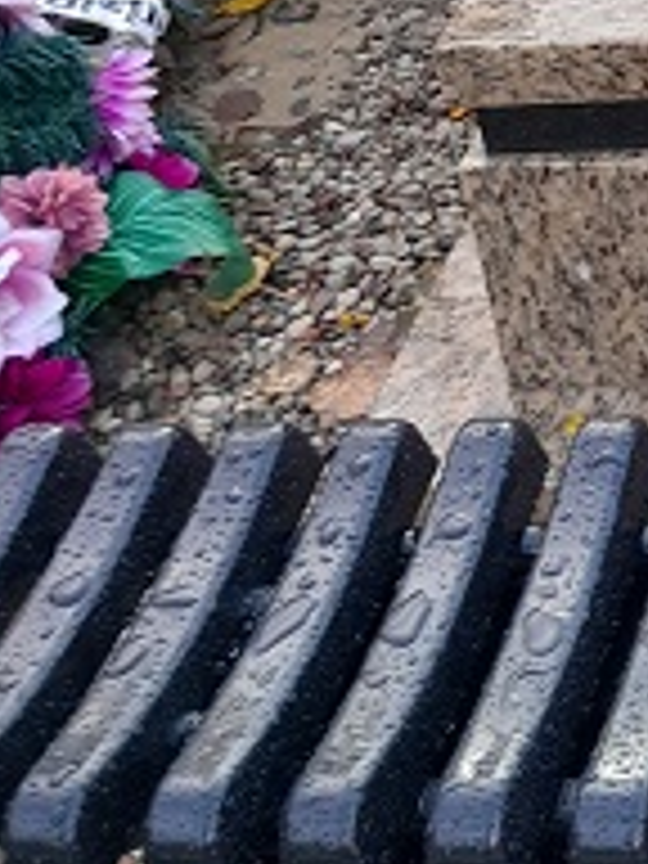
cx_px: 1026
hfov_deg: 15.0
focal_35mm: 90
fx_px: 2246
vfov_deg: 20.1
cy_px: -225
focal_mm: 4
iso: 40
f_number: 1.8
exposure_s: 1/50
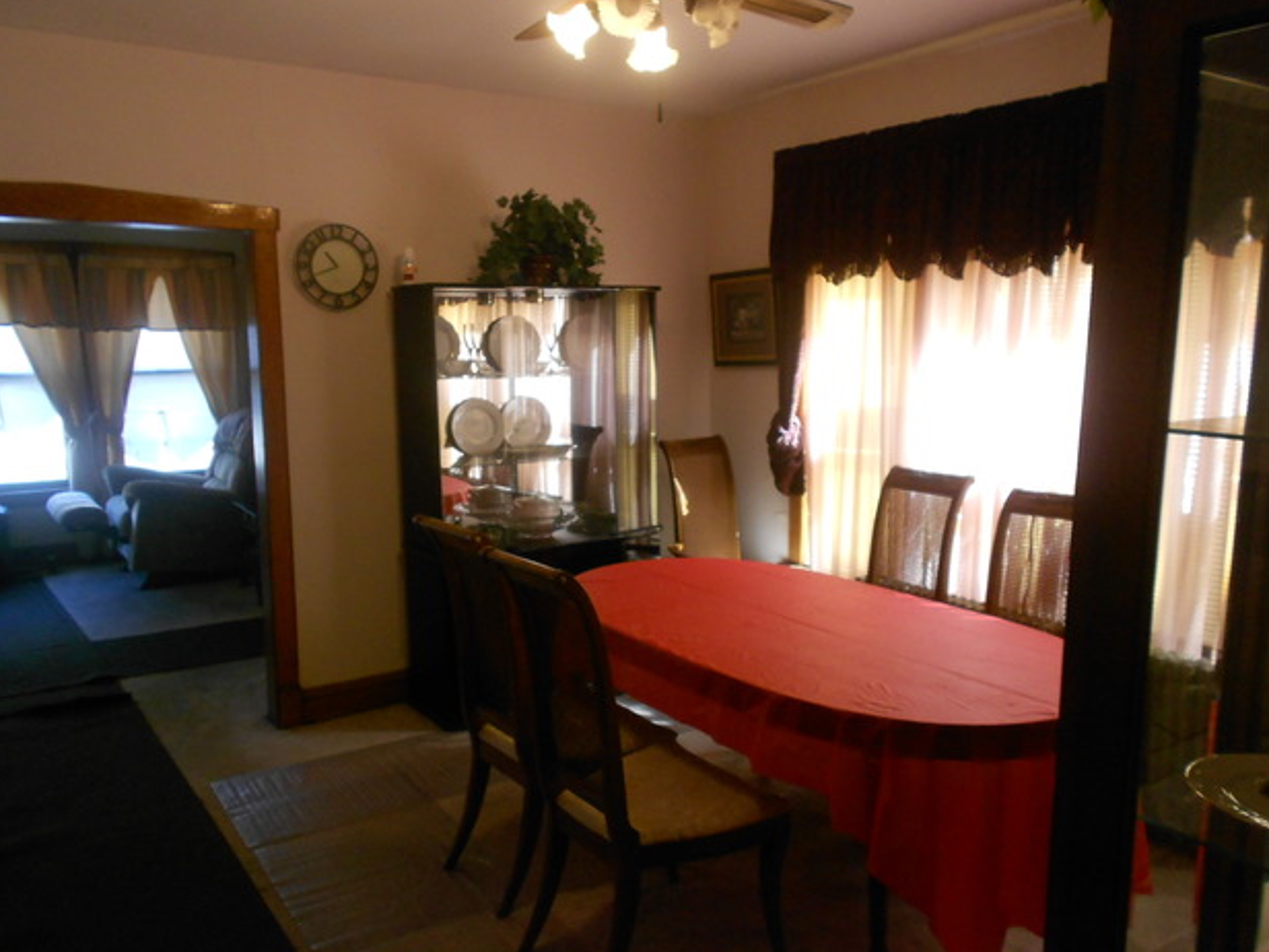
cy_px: 466
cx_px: 634
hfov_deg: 65.3
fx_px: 990
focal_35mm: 27
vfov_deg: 51.4
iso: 250
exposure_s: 1/30
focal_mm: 4.6
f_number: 3.2
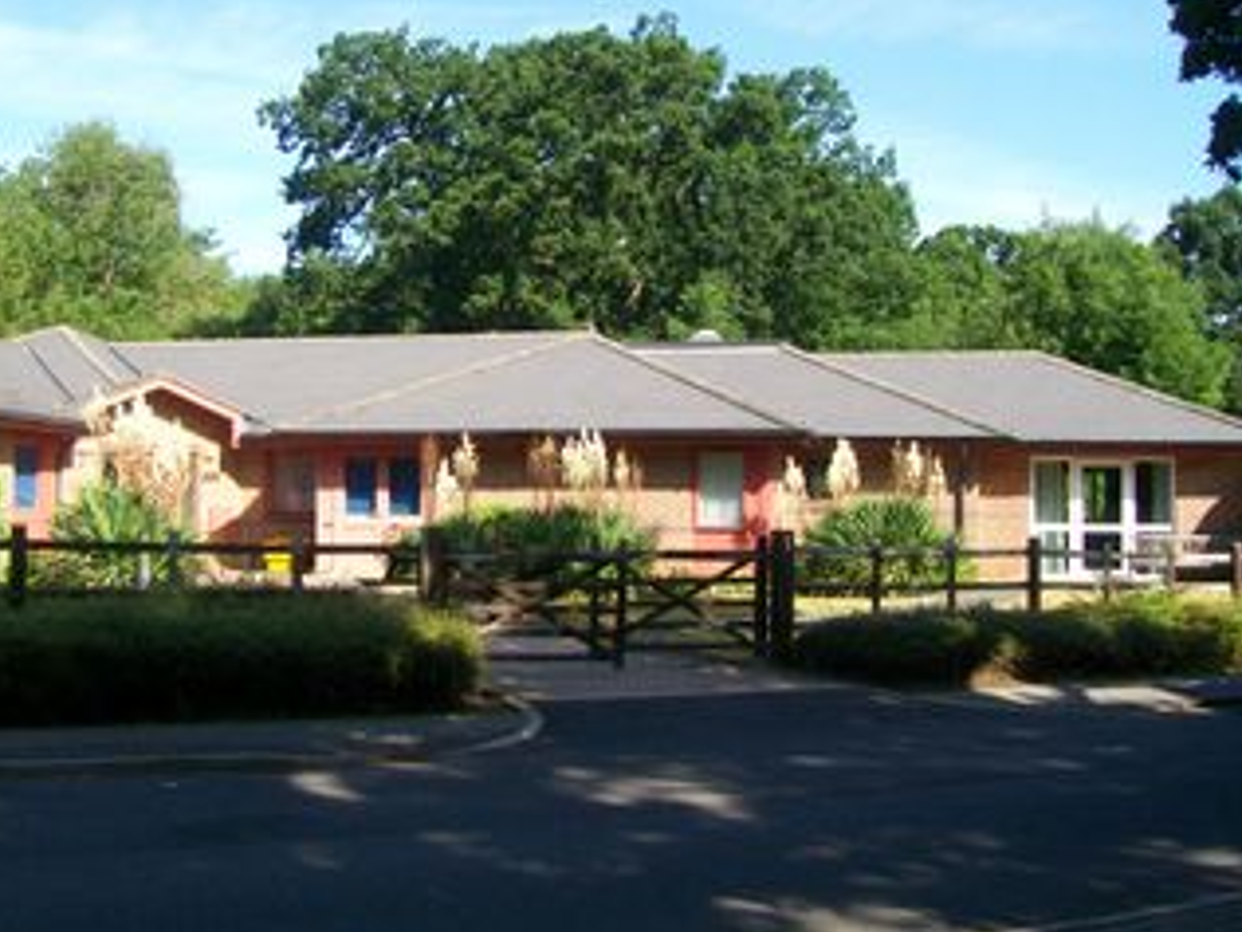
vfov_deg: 33.6
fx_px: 1543
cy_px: 429
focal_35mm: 43
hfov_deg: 43.7
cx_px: 523
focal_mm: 6.1
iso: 64
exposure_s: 1/400
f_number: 2.7
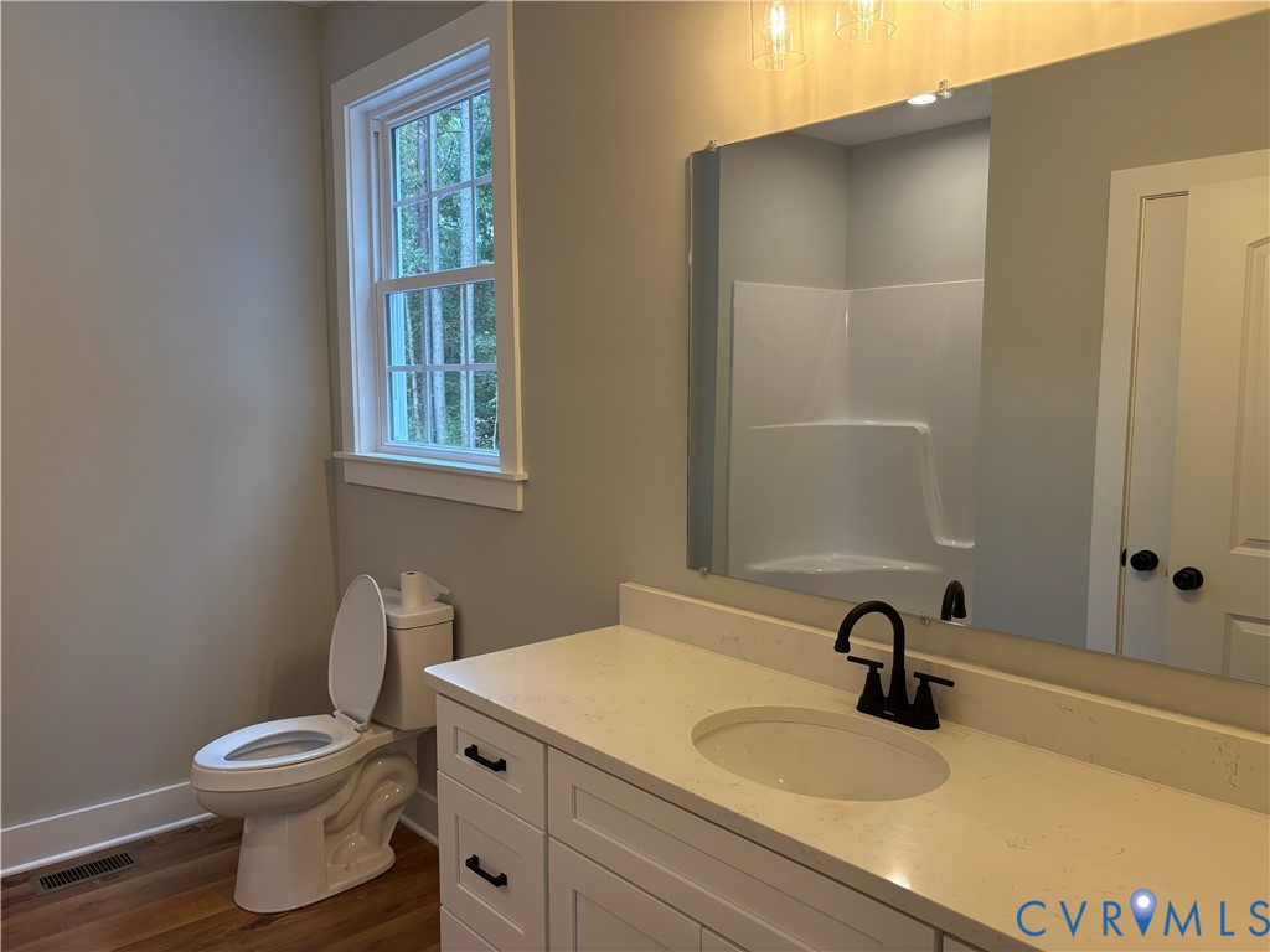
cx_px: 635
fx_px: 954
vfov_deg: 53.1
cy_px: 476
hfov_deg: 67.3
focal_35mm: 26
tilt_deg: -4.8
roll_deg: +0.4
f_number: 1.6
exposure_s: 1/149
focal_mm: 5.96
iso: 125
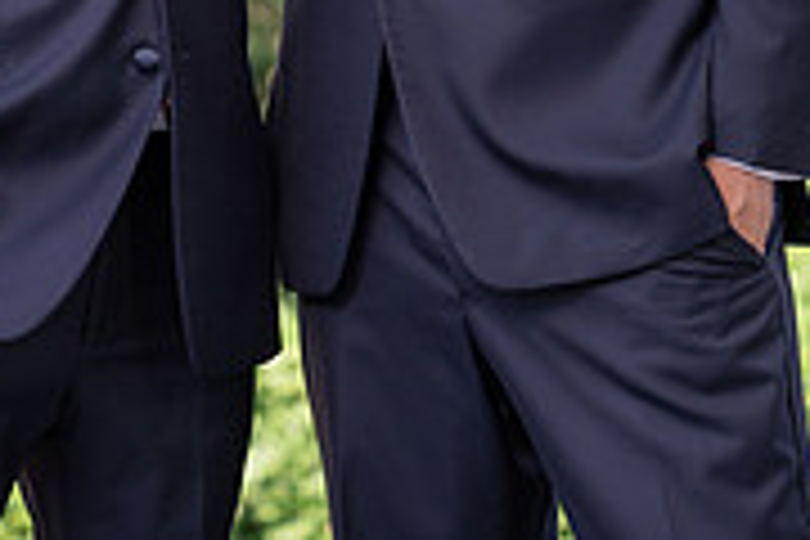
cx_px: 227
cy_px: -313
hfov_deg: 7.4
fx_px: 6277
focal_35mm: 279
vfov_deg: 4.9
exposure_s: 1/1000
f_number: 2.2
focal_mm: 85
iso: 100
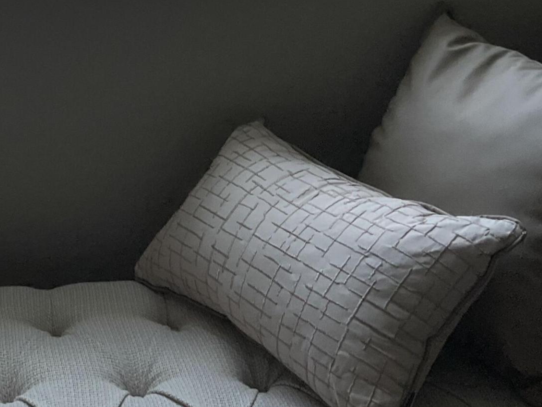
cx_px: -32
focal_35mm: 77
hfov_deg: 23.9
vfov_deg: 18.6
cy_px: -6
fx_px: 1206
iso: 16
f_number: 1.8
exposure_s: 1/130
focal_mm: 3
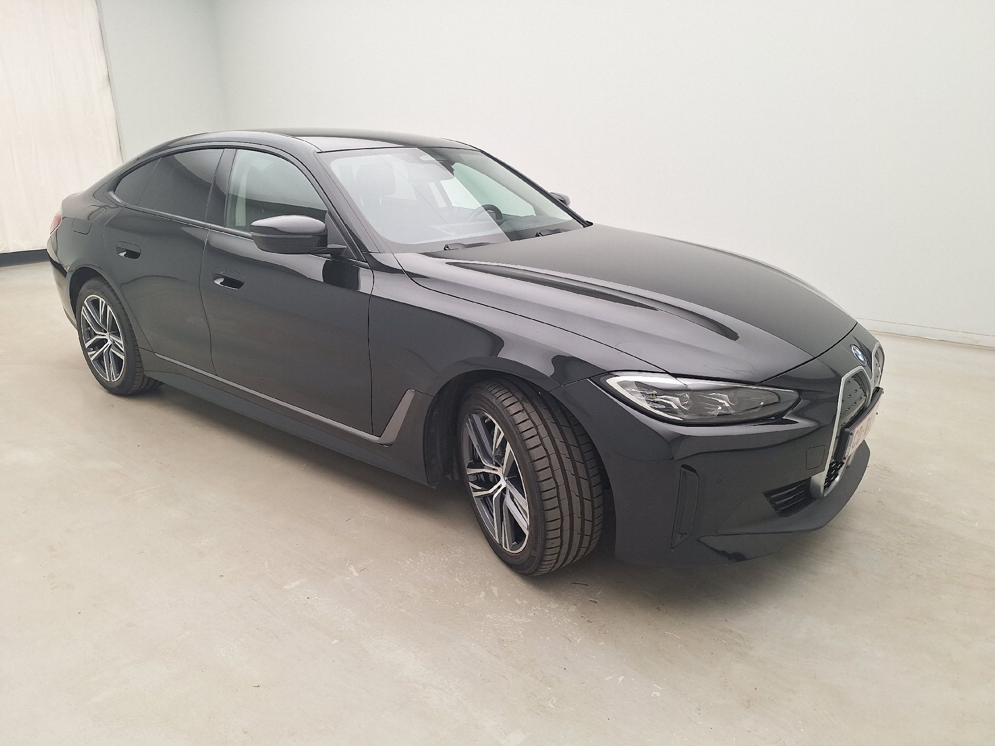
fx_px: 661
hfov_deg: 73.9
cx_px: 498
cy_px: 373
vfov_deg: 58.9
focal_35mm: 23
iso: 50
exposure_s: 1/100
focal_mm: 5.54
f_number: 1.8
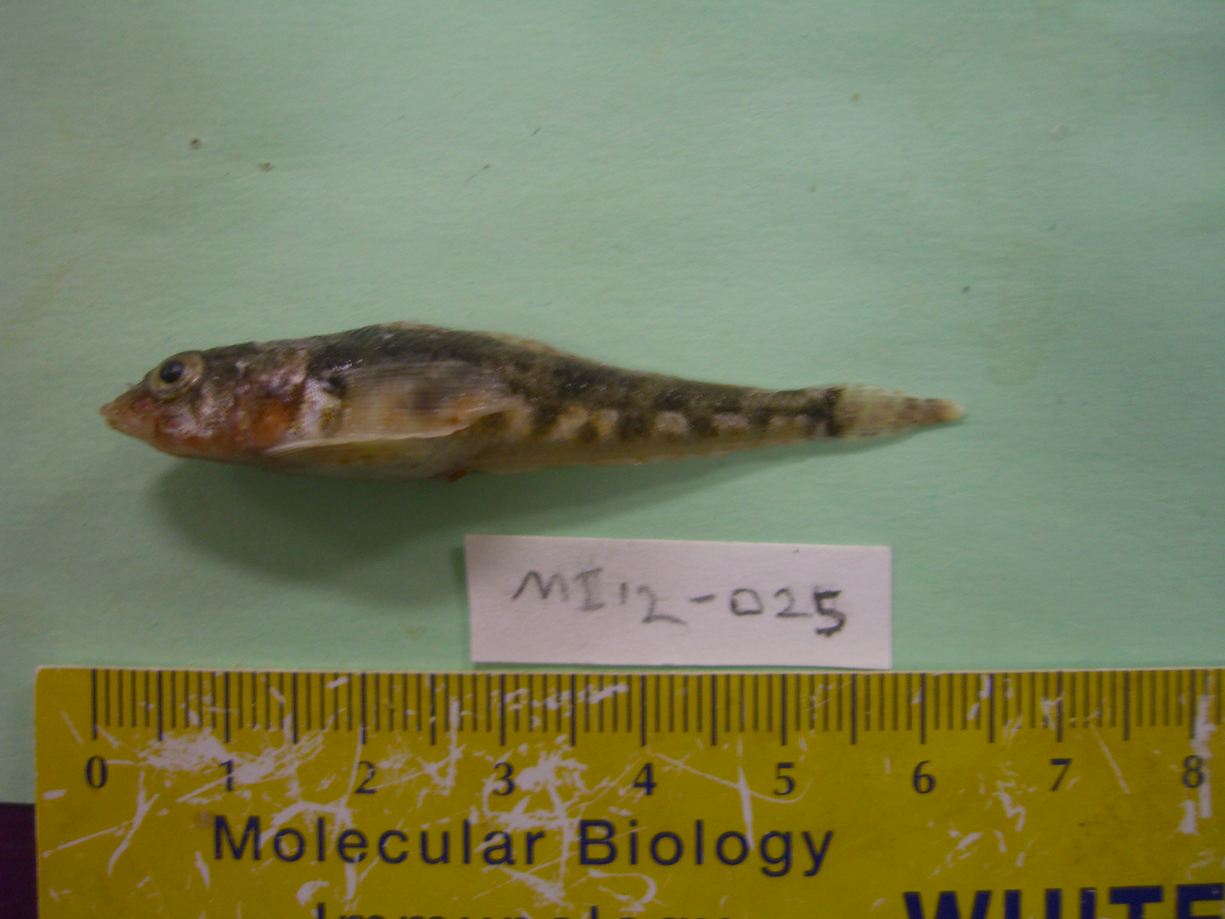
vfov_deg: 37.7
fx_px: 1345
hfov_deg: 49.0
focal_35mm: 38
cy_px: 460
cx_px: 612
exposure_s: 1/20
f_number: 2.8
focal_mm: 7.9
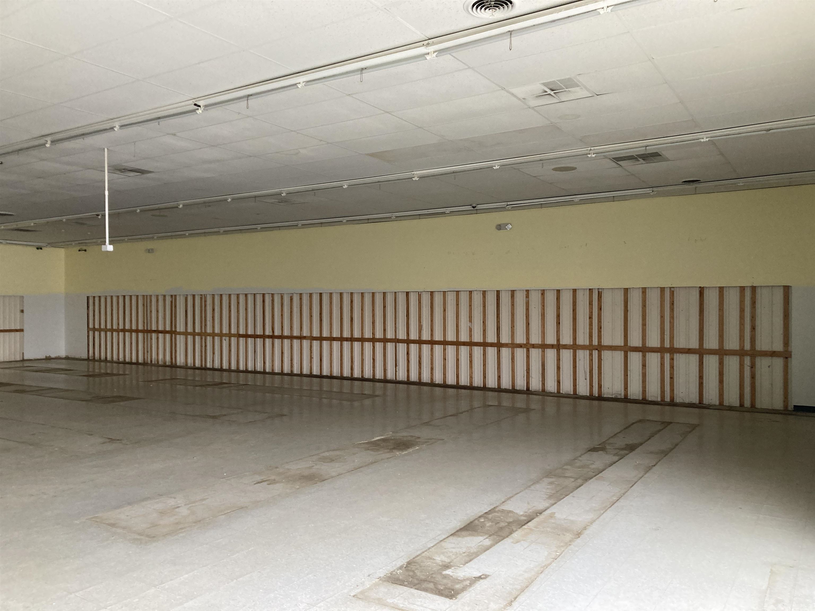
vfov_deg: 49.7
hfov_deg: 63.4
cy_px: 306
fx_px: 659
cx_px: 408
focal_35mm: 28
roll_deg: -0.5
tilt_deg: +0.1
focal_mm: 3.99
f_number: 1.8
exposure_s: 1/60
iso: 125
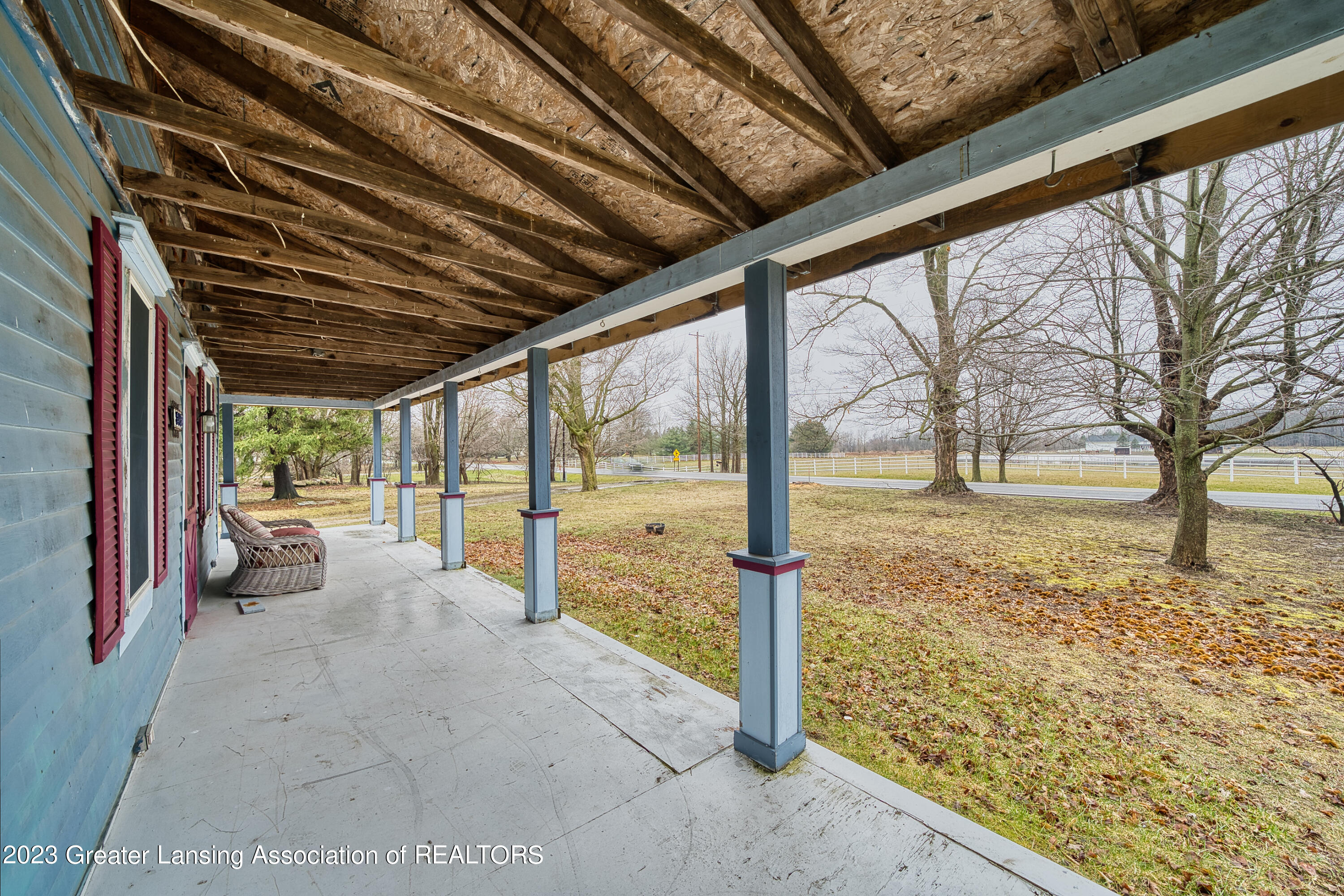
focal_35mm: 13
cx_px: 672
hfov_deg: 108.3
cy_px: 448
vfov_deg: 85.4
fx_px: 485
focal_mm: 13
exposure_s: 1/50
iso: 160
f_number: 8
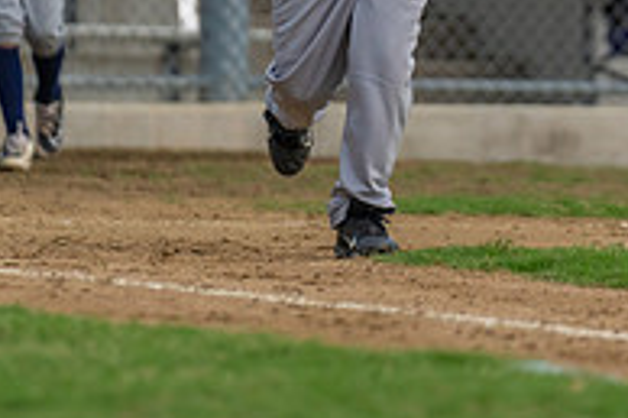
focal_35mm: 599
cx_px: 414
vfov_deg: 2.3
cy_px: -50
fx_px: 10440
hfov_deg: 3.4
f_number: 2.8
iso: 1000
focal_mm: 200
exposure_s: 1/1000
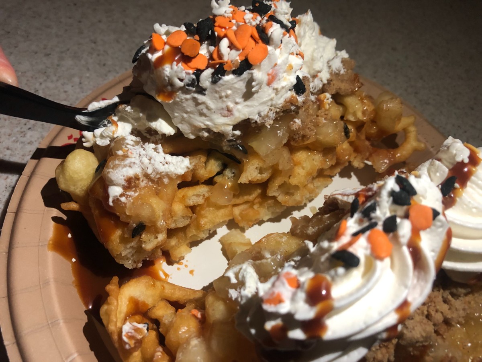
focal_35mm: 28
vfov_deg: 49.7
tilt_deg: -58.0
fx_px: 390
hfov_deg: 63.4
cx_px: 241
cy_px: 181
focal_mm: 4
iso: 64
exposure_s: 1/15
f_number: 1.8
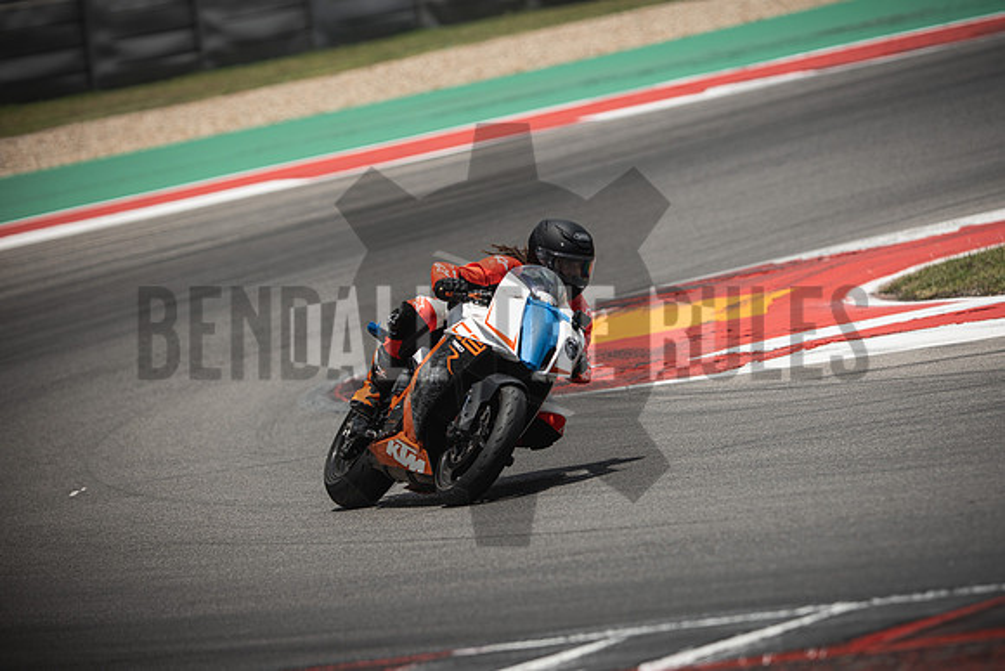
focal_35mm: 300
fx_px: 8377
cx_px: 502
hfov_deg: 6.9
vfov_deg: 4.6
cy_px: 336
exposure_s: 1/2000
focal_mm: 200
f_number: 2.8
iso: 125
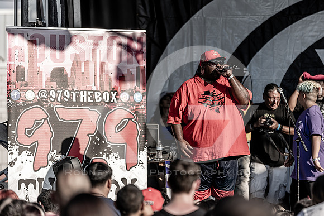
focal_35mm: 222
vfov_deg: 6.2
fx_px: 1995
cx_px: 180
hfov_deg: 9.3
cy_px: 96
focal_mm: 200
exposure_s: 1/1250
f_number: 2.8
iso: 100
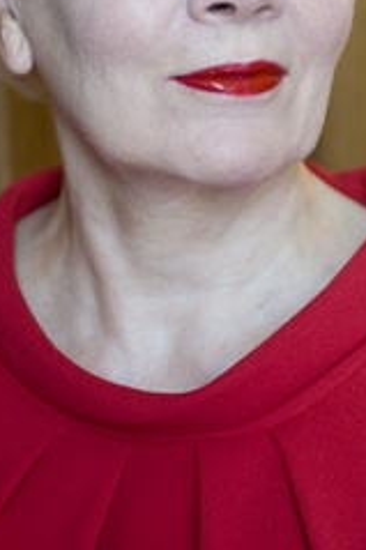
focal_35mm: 155
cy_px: 147
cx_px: 106
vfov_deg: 13.2
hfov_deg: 8.8
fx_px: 2367
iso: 500
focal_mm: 58
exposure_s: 1/30
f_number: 2.8
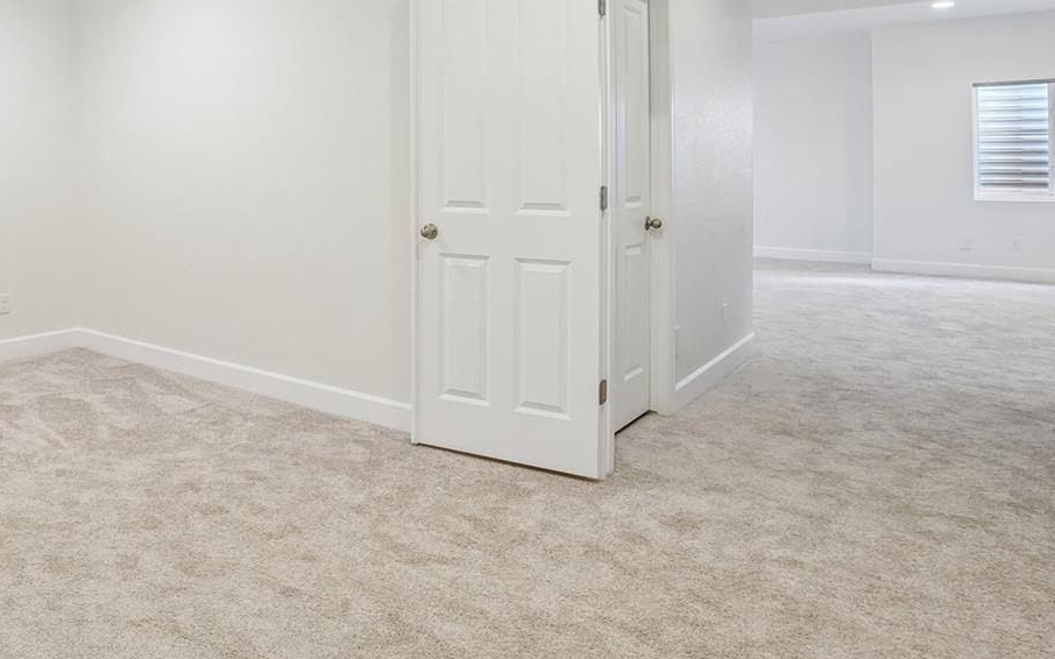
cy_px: 175
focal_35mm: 27
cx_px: 259
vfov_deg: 44.6
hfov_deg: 64.2
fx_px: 776
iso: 400
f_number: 8
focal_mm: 10
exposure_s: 1/13
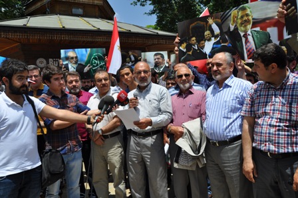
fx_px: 223
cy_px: 99
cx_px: 149
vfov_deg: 47.9
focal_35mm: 27
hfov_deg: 67.4
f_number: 10
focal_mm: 18
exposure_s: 1/400
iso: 200
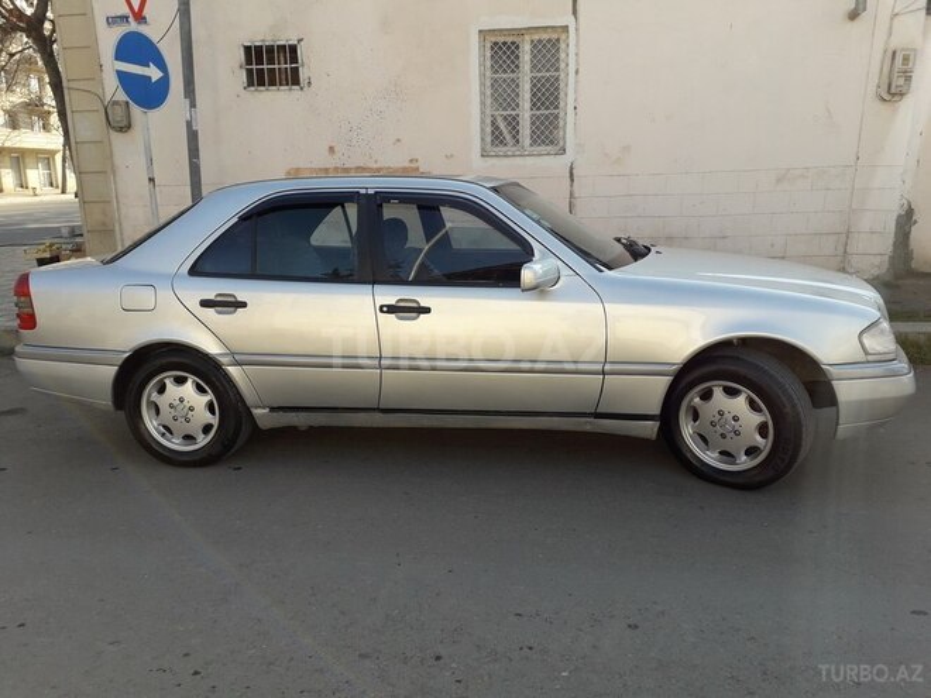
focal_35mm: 27
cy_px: 349
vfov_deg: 51.4
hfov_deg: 65.3
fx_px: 726
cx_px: 466
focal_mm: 3.6
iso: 40
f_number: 1.9
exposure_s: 1/612
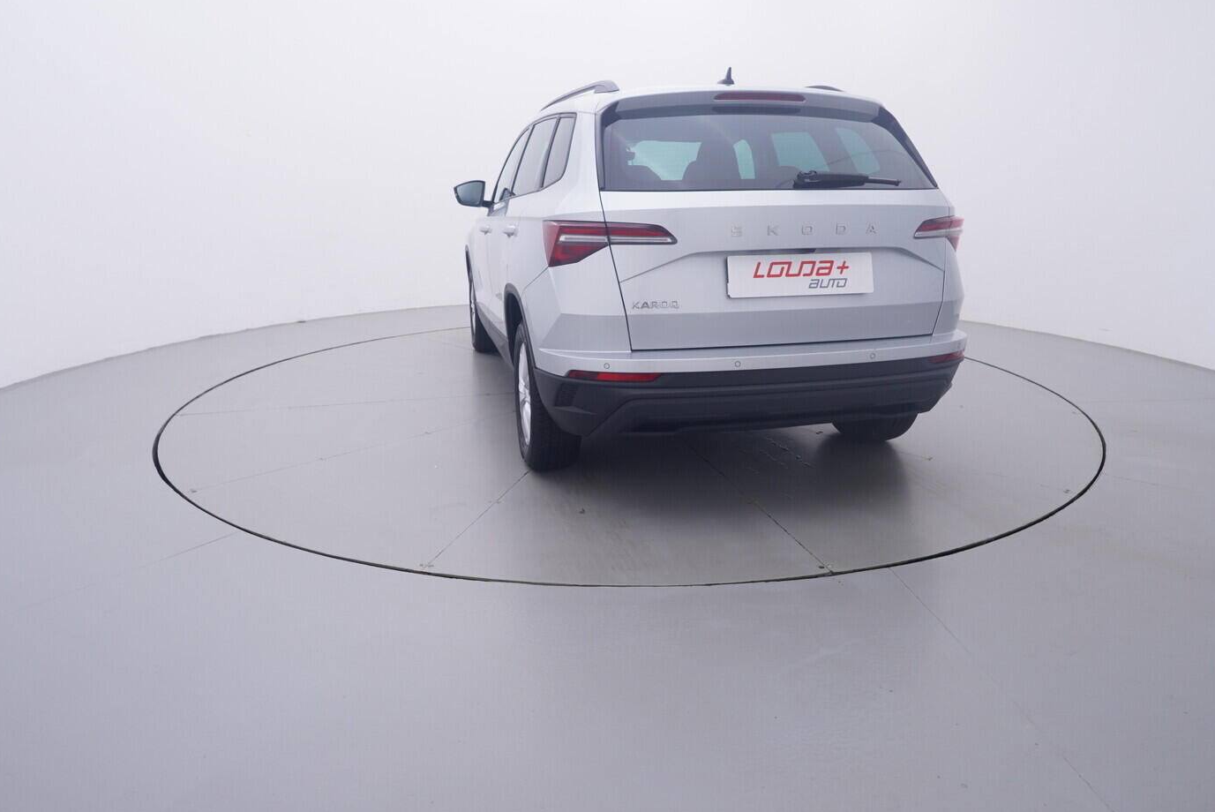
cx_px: 597
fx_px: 794
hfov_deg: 74.8
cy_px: 406
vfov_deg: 54.1
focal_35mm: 24
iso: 200
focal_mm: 15
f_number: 5
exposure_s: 1/80
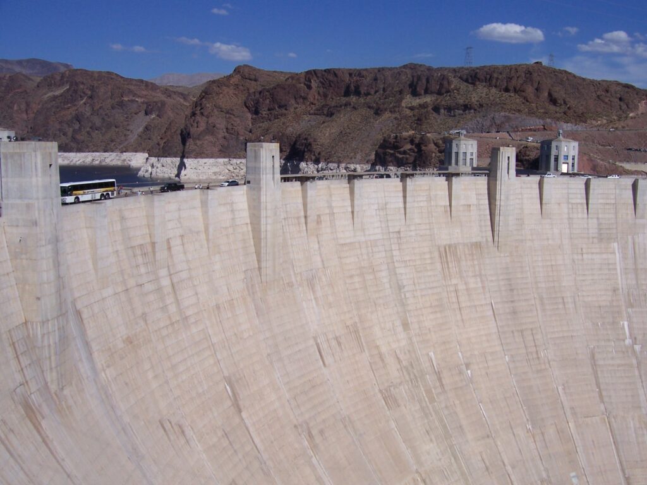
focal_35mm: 34
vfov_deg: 41.8
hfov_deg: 54.0
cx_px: 324
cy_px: 242
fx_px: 635
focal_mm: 5.6
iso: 80
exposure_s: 1/1500
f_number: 5.6
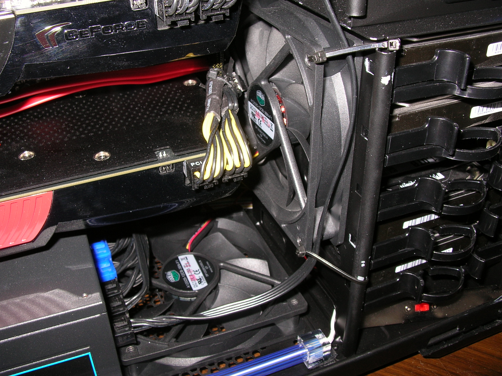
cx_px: 251
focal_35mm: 36
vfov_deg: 39.6
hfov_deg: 51.4
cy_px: 188
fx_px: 522
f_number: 3.7
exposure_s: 1/60.1
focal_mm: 6
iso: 50
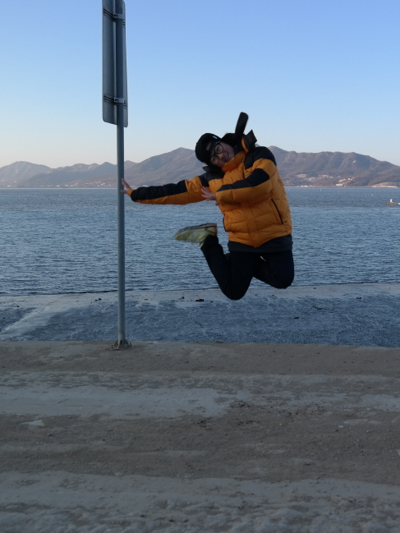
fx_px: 616
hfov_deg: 34.8
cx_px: 323
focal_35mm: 40
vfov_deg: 46.8
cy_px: 265
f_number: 5
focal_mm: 18
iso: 100
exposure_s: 1/160
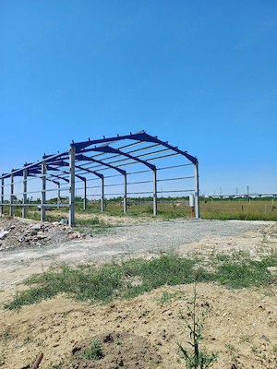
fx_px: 267
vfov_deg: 69.4
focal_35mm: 25
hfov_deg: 54.9
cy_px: 184
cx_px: 138
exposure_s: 1/1429
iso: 50
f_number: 1.8
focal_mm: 4.65
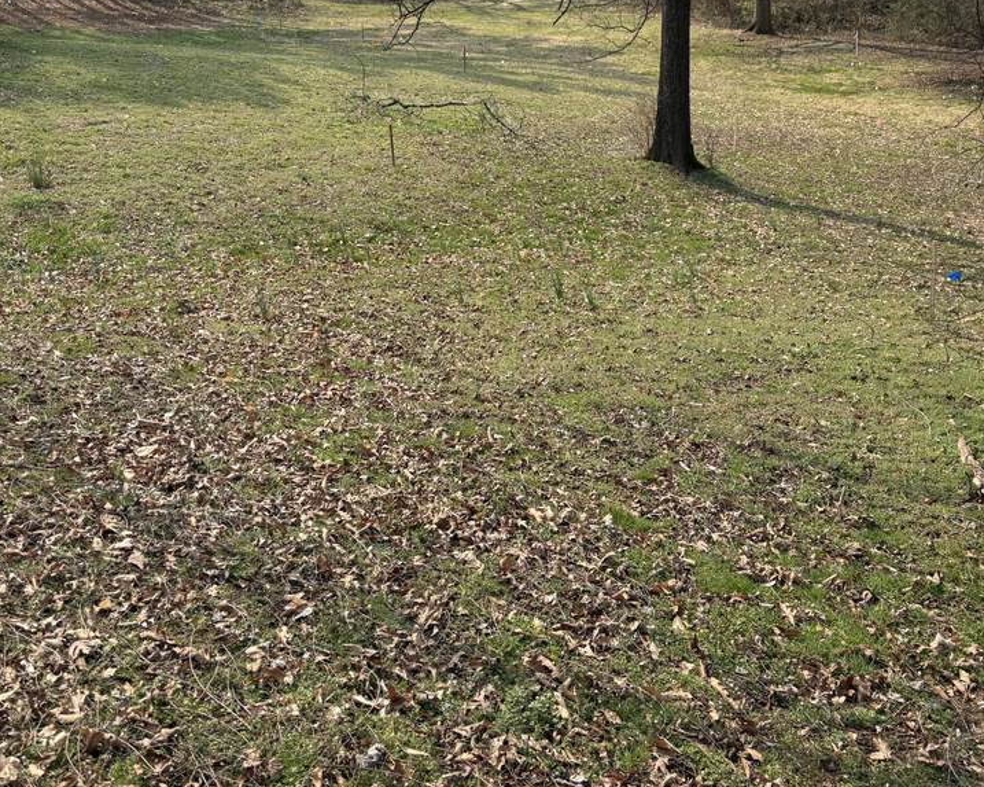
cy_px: 227
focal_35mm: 34
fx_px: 990
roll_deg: +4.2
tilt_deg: -17.6
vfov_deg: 42.4
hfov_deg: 52.9
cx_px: 493
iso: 64
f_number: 1.6
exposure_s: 1/2208
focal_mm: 5.96
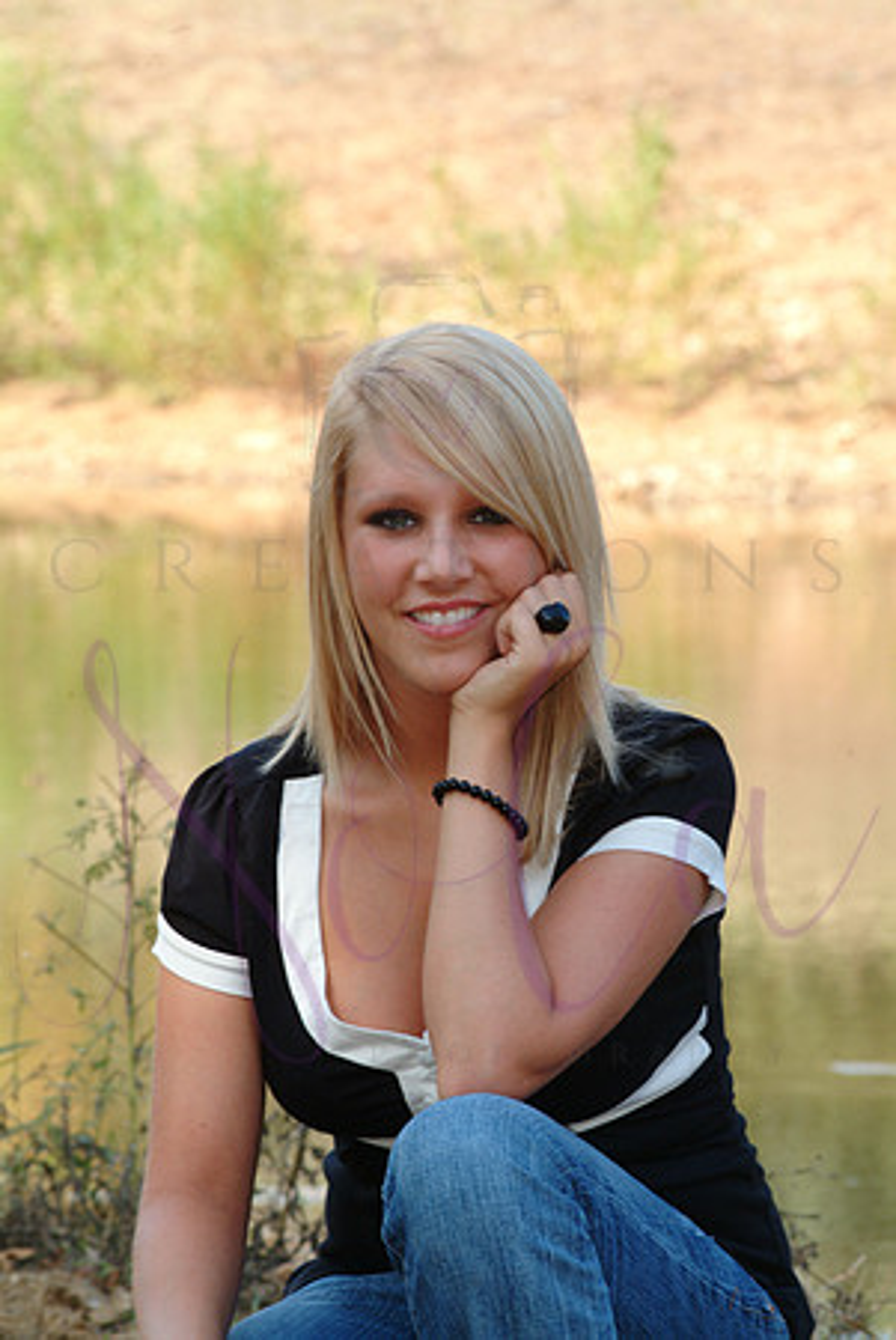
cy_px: 670
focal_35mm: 177
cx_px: 448
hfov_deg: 7.8
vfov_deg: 11.6
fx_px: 6592
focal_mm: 118
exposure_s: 1/125
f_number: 9.5
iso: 400
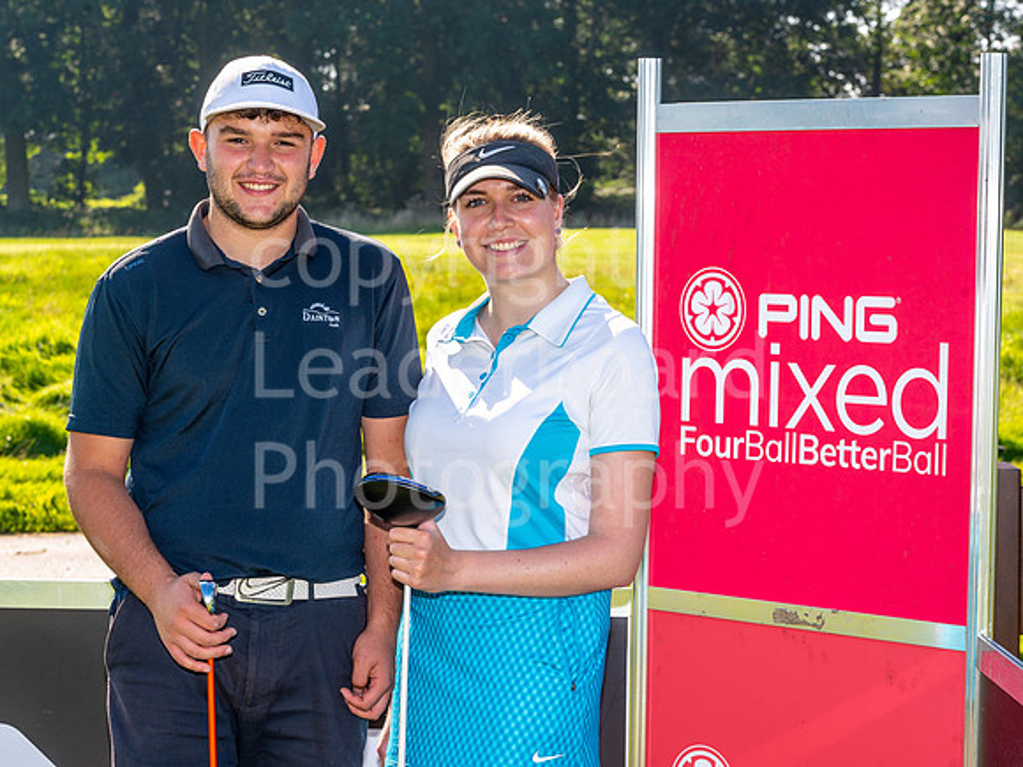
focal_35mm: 101
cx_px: 488
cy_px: 383
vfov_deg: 14.7
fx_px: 2980
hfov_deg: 19.5
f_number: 11
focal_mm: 90
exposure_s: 1/200
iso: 200
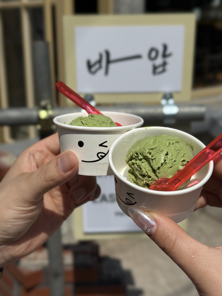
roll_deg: -1.5
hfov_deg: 30.3
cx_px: 111
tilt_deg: -14.4
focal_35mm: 48
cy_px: 148
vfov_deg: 39.7
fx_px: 410
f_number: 1.78
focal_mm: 6.76
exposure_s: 1/13333
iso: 50
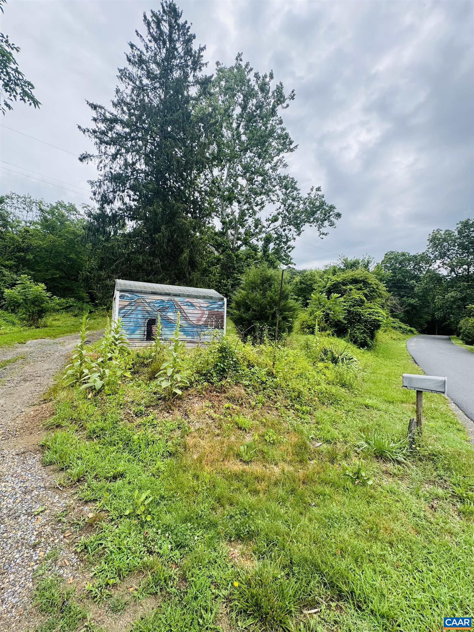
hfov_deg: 85.7
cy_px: 316
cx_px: 237
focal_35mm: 14
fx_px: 256
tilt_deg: +3.8
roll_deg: -0.4
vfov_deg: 102.1
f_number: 2.2
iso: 40
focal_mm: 2.22
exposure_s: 1/443
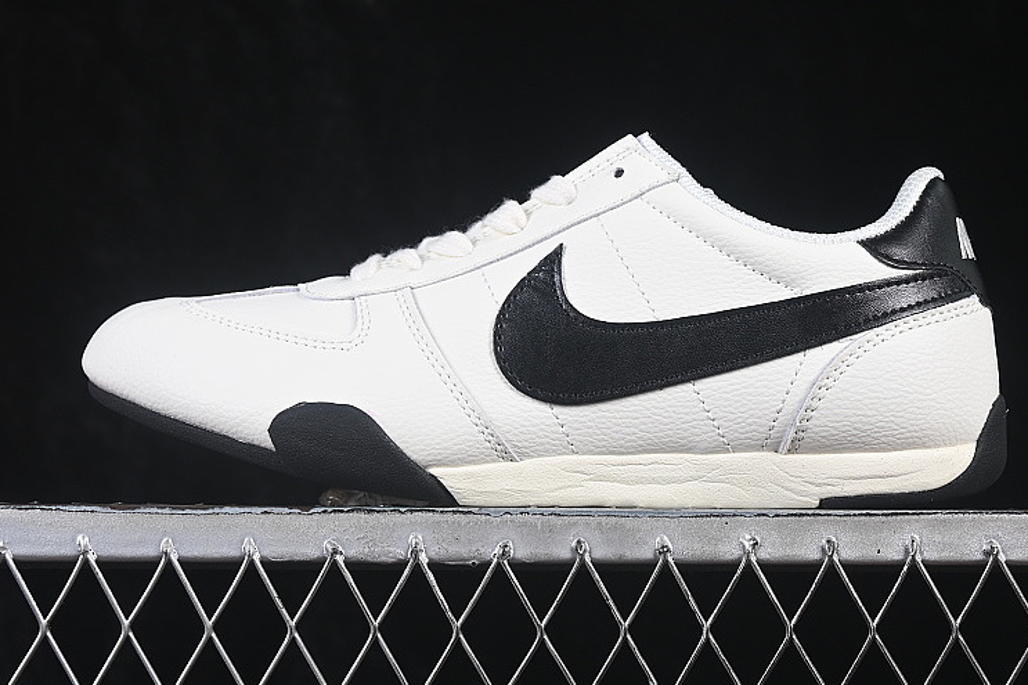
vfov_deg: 12.5
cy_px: 199
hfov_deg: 18.8
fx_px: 3112
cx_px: 553
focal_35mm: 109
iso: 160
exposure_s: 1/80
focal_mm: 50
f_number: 8
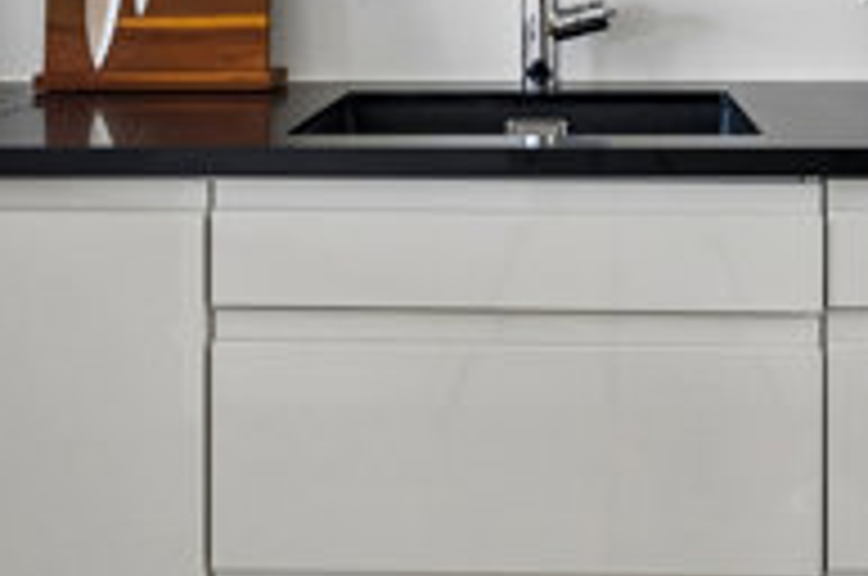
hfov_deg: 36.8
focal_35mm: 54
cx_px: 504
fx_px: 1300
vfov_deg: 23.5
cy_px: -52
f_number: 5.6
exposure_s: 1/160
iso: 400
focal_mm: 13
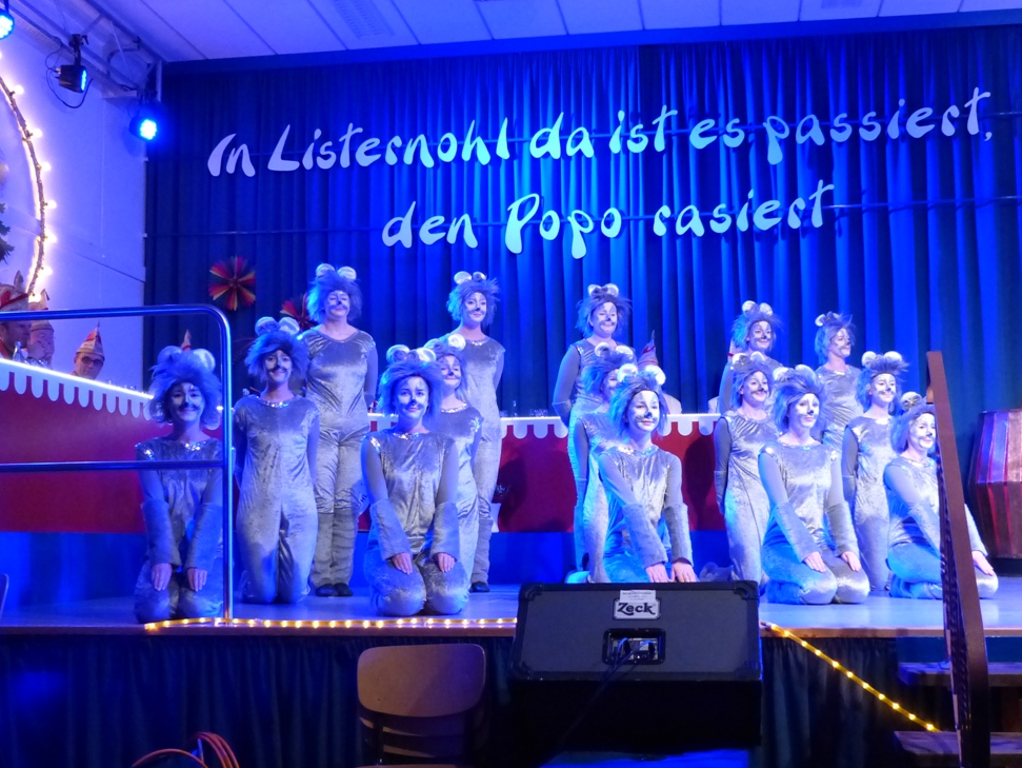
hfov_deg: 44.7
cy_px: 462
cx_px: 558
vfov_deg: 34.3
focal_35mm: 42
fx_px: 1240
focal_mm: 6
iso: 800
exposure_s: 1/40
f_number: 2.8
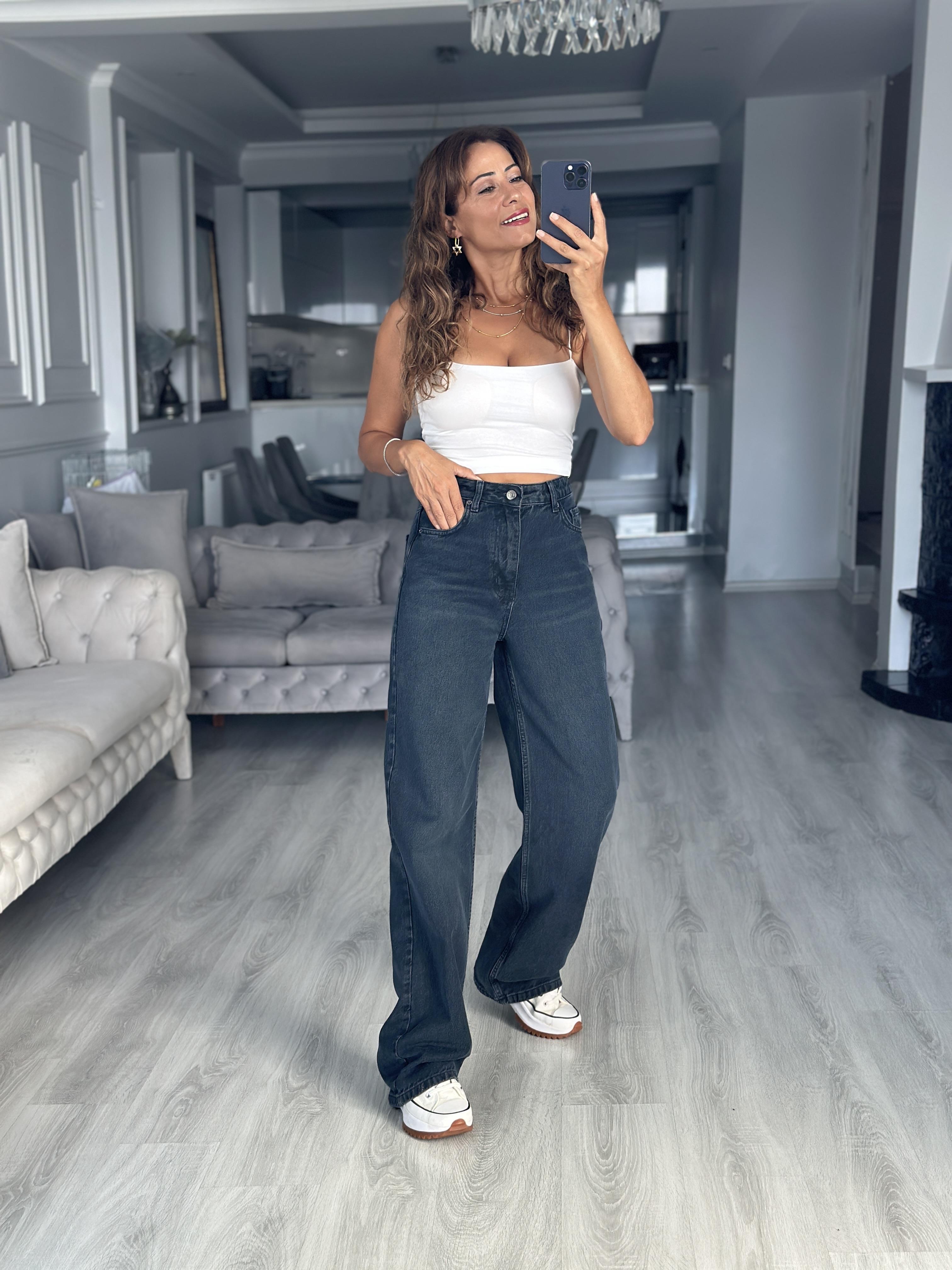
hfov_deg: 30.3
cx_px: 476
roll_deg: +0.0
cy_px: 635
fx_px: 1760
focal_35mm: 48
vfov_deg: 39.7
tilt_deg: -18.6
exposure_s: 1/153
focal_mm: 6.86
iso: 125
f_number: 1.78
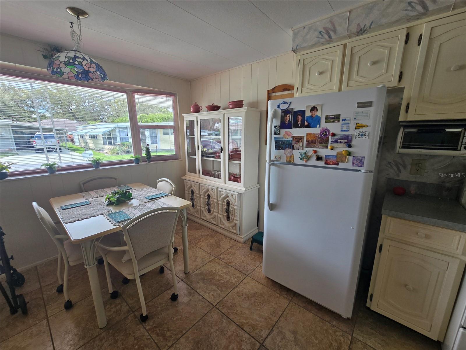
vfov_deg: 89.9
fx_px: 175
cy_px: 175
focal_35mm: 13
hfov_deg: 106.2
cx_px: 233
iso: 50
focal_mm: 2.2
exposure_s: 1/127
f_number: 2.2
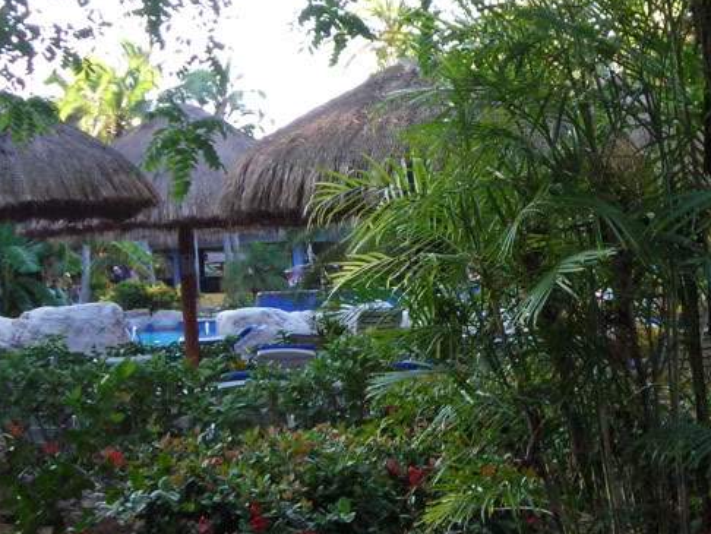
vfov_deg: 18.4
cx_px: 573
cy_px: 148
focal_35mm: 80
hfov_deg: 24.0
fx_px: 1644
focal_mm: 6.3
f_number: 3.2
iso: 200
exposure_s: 1/110
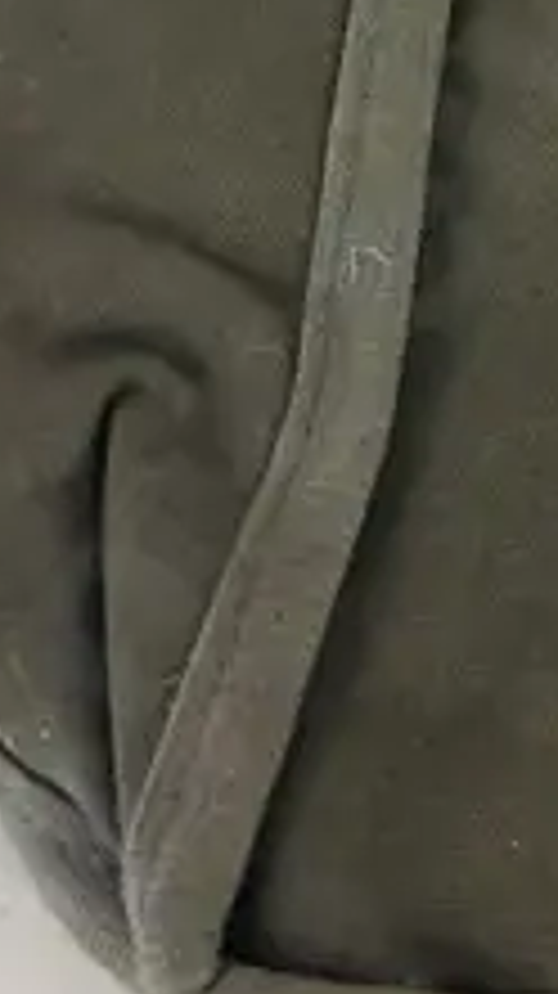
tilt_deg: -60.6
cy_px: -472
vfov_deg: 16.3
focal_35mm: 121
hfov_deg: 9.6
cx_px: 936
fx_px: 3189
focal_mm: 6.86
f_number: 1.78
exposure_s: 1/50
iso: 160
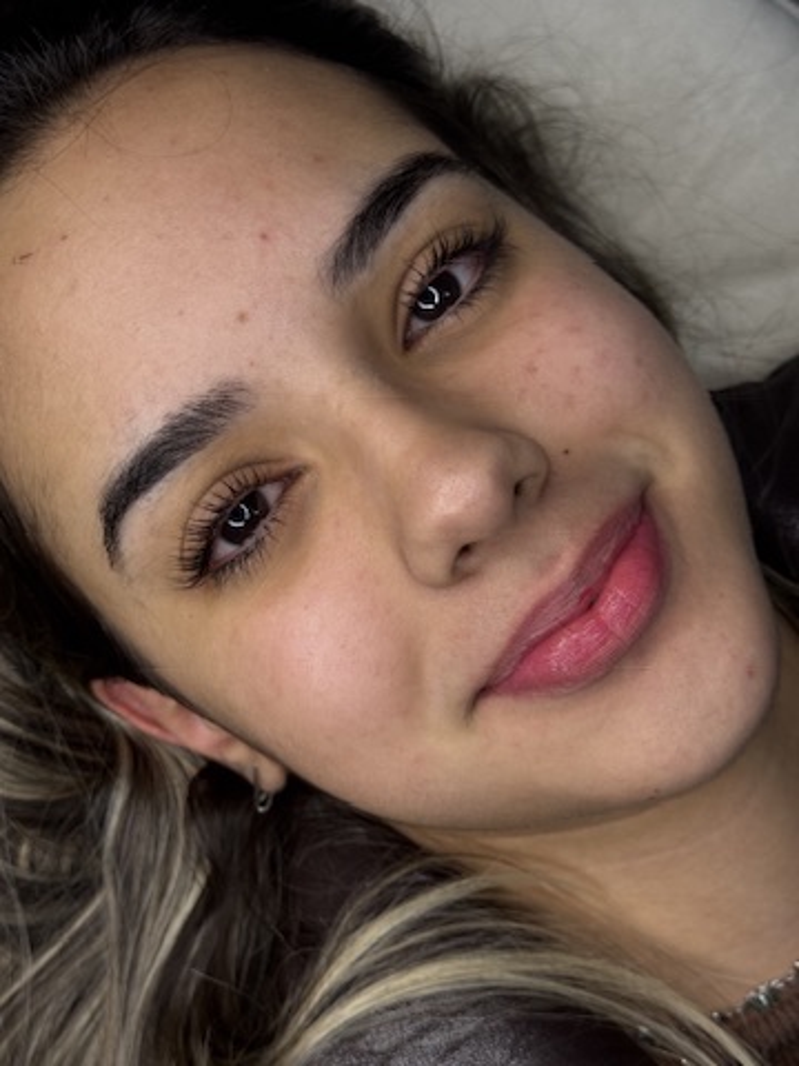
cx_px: 400
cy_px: 533
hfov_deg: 30.3
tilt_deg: -76.3
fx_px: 1477
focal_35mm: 48
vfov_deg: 39.7
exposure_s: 1/248
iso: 64
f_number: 1.78
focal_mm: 6.76
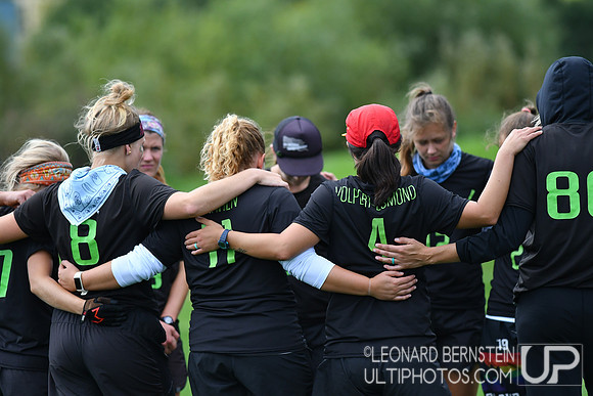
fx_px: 7414
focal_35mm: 450
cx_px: 296
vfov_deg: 3.1
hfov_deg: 4.6
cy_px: 198
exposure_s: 1/4000
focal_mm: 300
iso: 800
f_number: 4
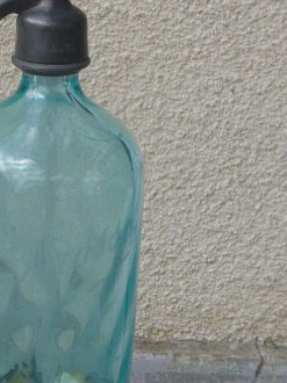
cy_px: 157
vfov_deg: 14.7
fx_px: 1483
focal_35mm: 134
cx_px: 49
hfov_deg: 11.0
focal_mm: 11.7
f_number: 4.9
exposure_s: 1/200
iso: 100
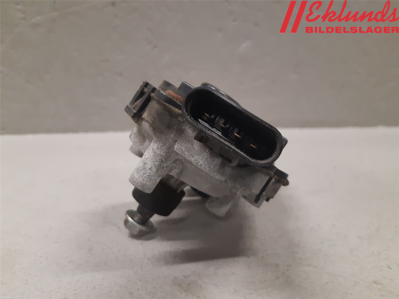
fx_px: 300
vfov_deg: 53.1
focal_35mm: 26
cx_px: 200
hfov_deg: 67.3
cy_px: 150
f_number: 1.7
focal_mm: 3.93
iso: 160
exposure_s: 1/50
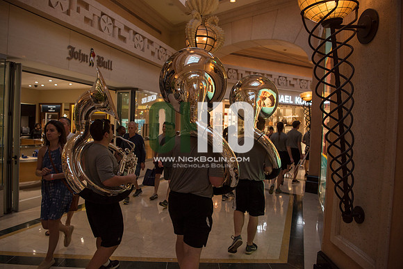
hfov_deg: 73.7
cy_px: 134
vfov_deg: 53.2
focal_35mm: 24
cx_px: 202
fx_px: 269
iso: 250
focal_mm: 24
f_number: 3.5
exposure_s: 1/400
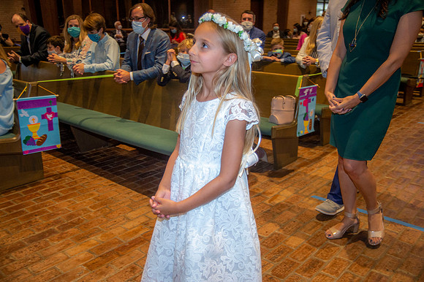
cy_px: 141
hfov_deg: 54.5
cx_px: 212
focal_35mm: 35
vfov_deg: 37.8
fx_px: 412
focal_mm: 35
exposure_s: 1/125
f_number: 4.5
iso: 1600
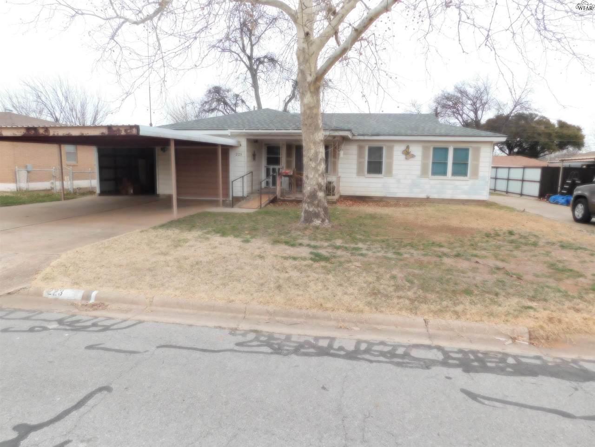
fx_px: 395
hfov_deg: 73.9
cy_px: 224
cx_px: 298
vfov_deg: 58.9
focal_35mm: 23
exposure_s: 1/640
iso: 125
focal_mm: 4
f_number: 3
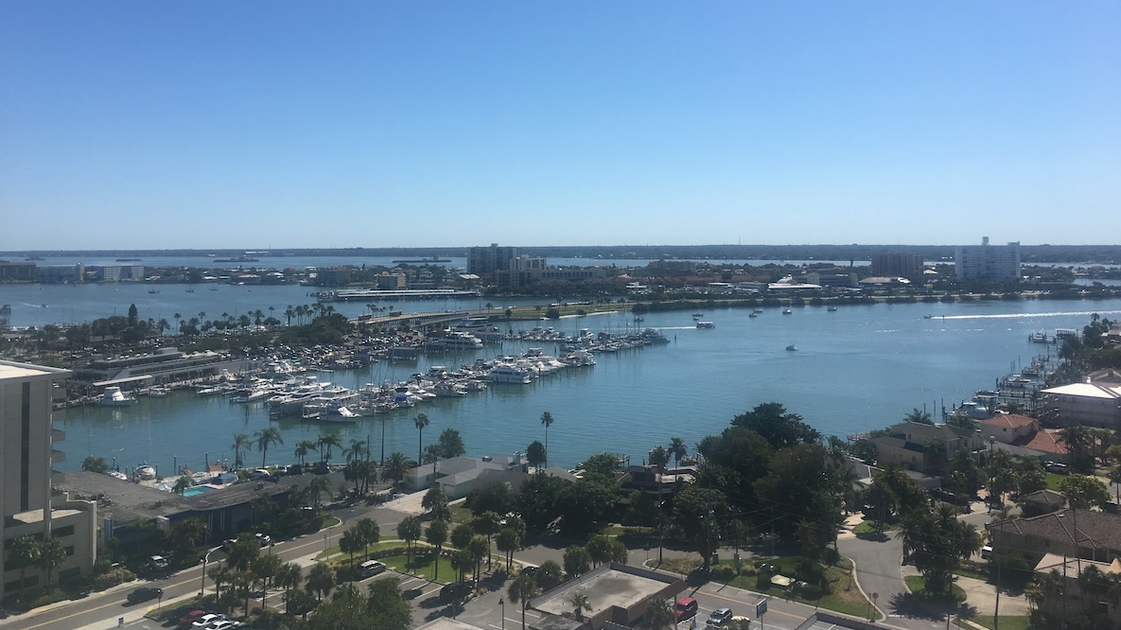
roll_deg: +0.2
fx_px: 951
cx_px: 560
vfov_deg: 36.3
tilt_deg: +2.5
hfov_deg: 61.0
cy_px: 215
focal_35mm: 32
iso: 25
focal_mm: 4.15
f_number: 2.2
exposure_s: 1/3344
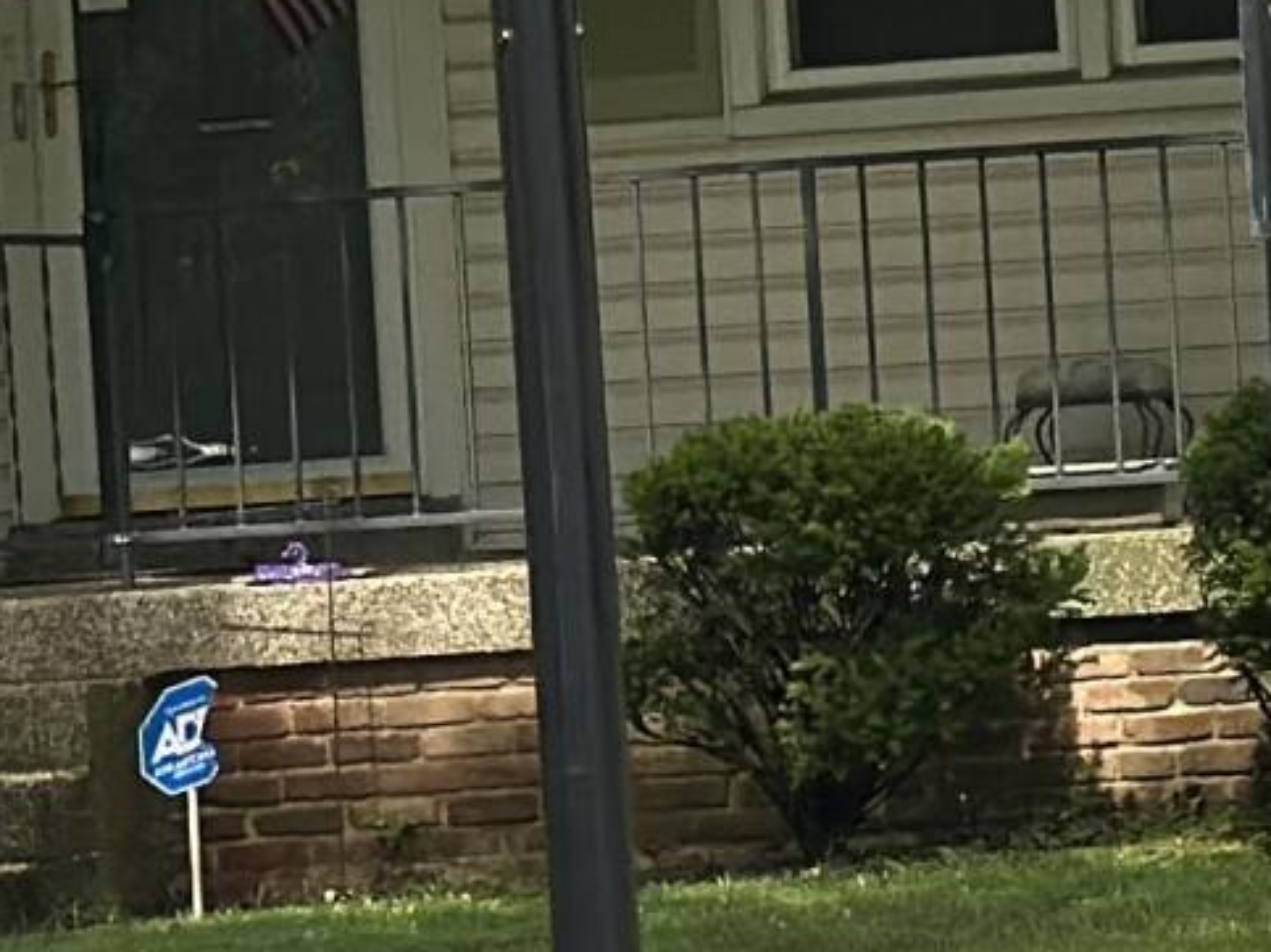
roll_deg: +3.6
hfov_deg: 6.6
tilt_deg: +4.7
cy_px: -147
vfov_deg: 5.0
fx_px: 10939
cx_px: 1618
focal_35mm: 298
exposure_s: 1/3597
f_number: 1.78
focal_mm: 6.86
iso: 100
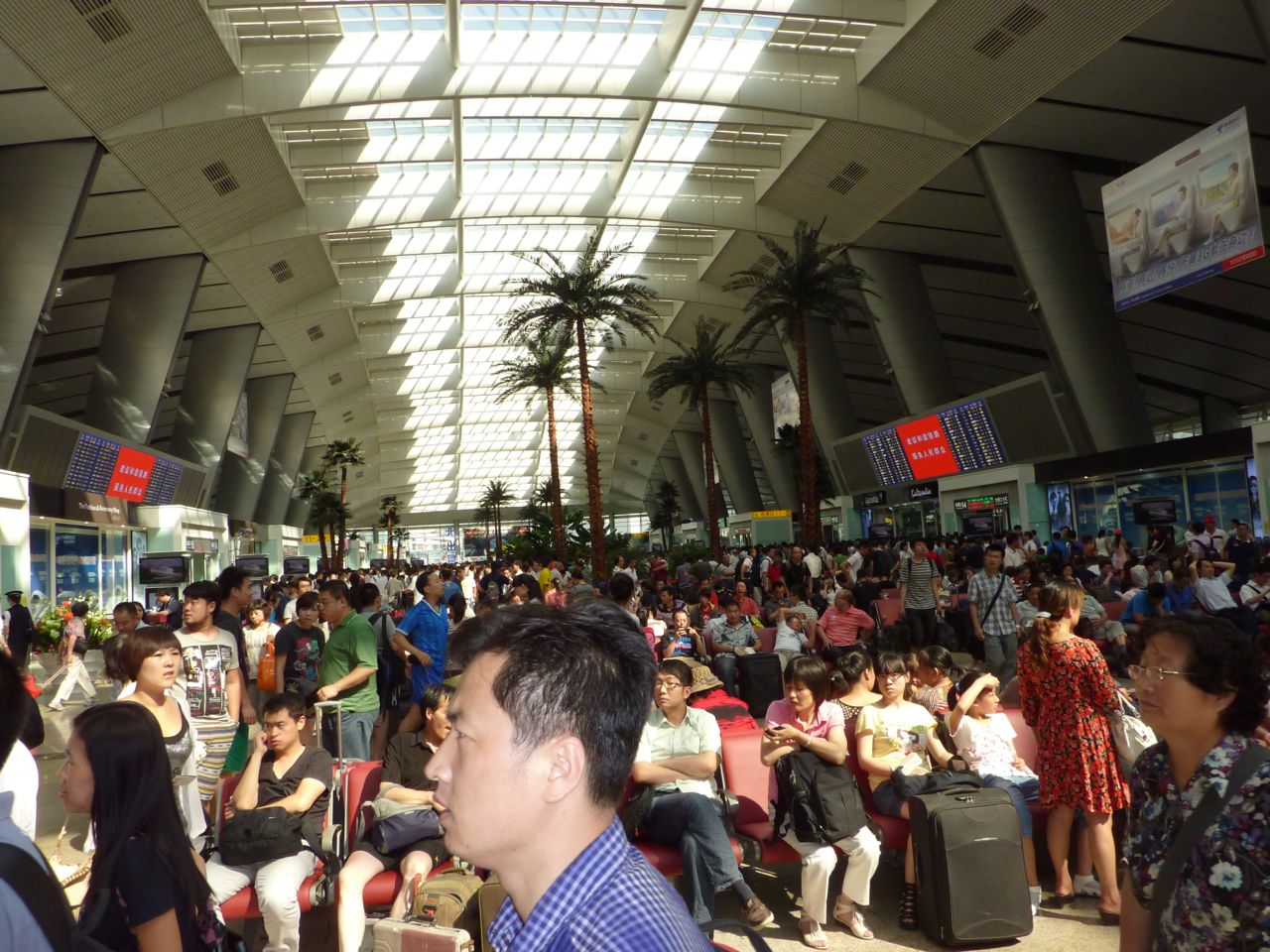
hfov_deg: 65.3
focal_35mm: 27
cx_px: 635
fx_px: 991
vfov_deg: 51.4
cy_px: 476
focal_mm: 4.4
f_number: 4
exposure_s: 1/250
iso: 160
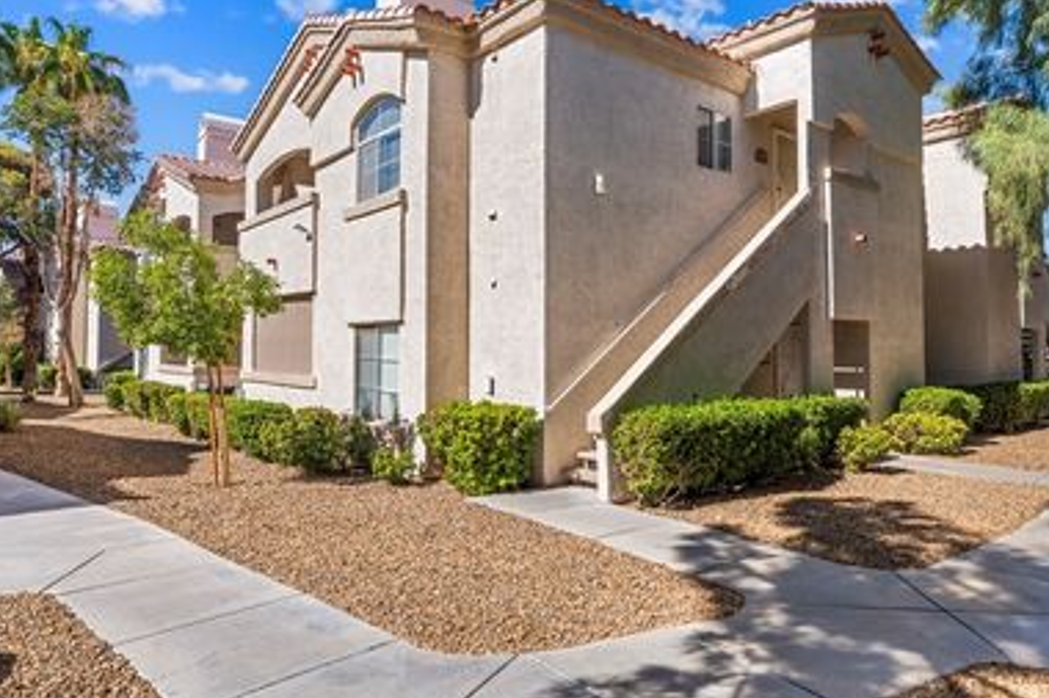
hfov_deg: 71.5
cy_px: 316
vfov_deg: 51.2
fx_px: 728
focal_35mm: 25
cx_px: 552
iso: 400
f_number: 8
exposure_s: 1/8000
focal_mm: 19
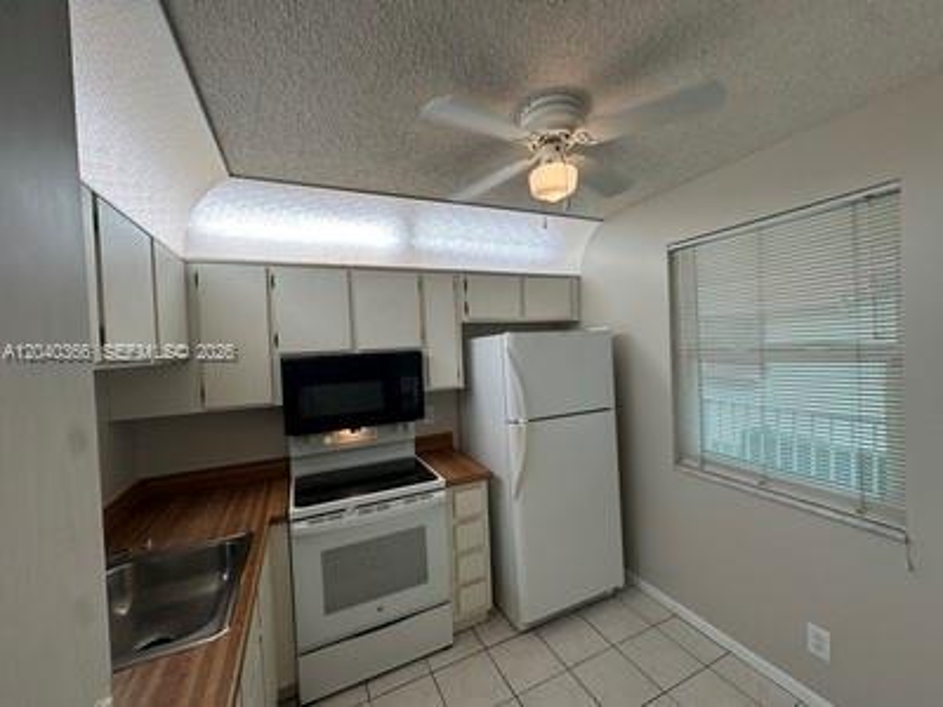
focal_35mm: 14
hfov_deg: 102.1
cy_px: 354
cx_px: 472
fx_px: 381
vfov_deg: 85.7
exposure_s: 1/120
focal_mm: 2.22
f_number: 2.2
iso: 50
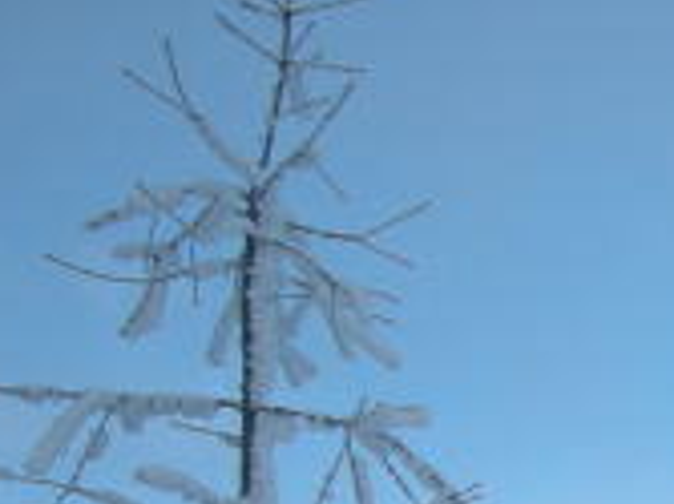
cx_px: 1166
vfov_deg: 10.7
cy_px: 774
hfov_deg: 13.5
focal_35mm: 133
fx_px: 2588
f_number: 8
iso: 64
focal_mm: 7.9
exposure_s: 1/150
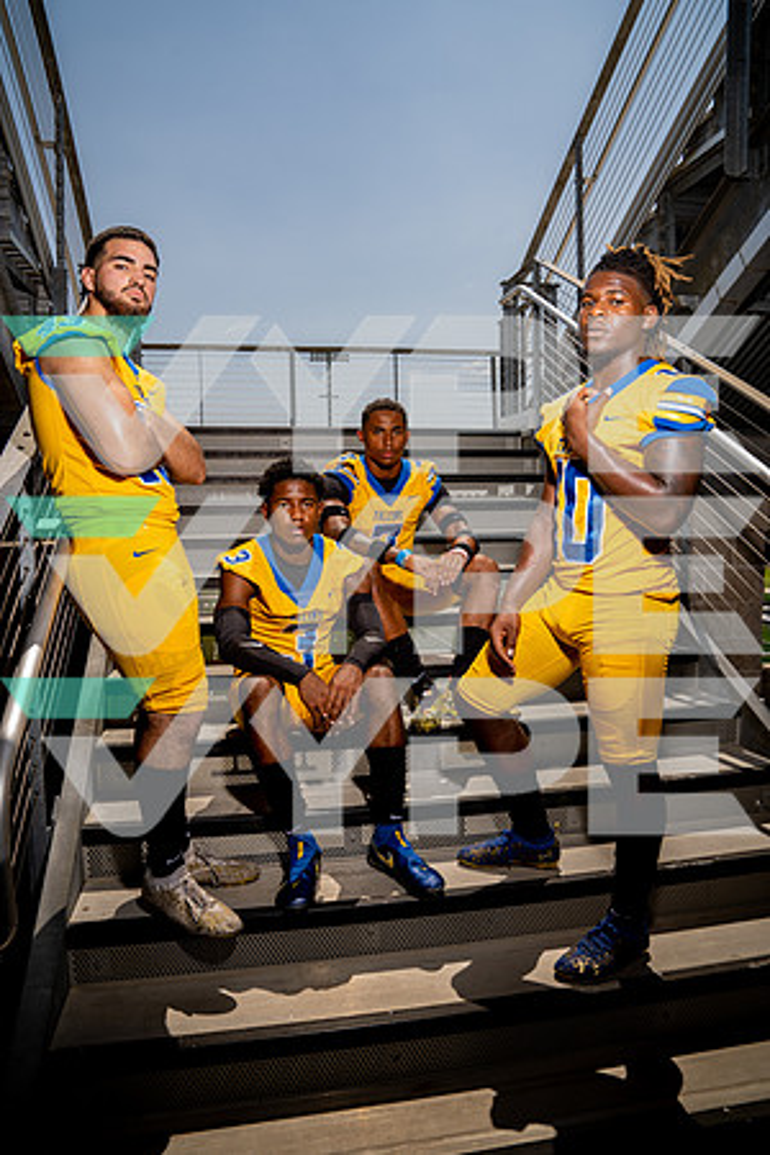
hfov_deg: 53.1
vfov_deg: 73.7
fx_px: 770
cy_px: 578
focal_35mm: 24
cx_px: 385
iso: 100
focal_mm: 24
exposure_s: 1/250
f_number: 8
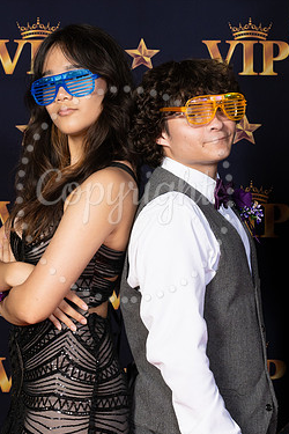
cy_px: 198
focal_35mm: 117
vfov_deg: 17.5
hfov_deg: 11.6
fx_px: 1409
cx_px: 29
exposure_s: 1/100
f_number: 8
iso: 320
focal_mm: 51
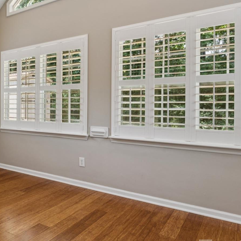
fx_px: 252
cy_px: 109
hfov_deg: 44.8
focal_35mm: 32
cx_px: 10
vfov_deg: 51.1
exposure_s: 1/5
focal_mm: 16.5
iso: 100
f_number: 13
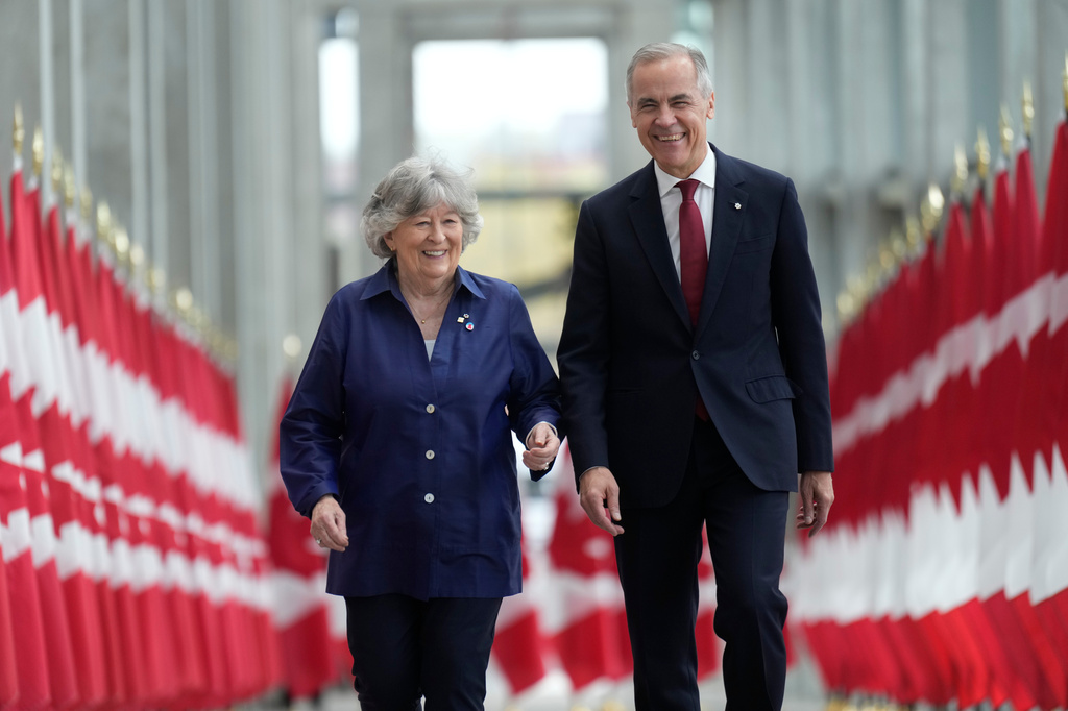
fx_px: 8304
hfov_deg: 7.4
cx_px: 534
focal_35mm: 280
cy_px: 356
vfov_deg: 4.9
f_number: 4
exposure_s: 1/500
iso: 800
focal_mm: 280
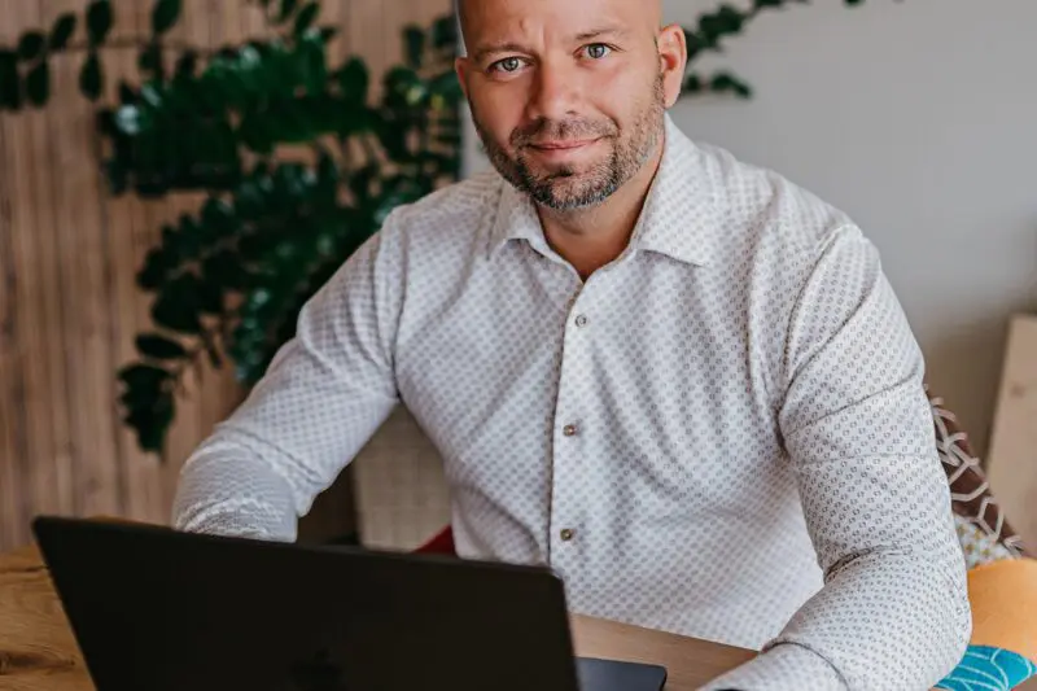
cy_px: 346
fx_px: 1008
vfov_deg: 37.8
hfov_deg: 54.4
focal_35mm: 35
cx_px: 518
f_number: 1.8
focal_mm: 35
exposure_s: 1/250
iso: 400
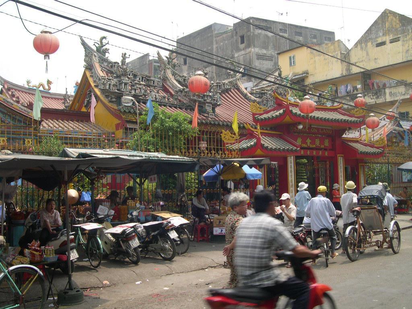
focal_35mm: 38
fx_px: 452
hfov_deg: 49.0
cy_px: 154
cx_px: 206
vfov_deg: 37.7
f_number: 7.6
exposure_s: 1/100
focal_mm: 8
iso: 100
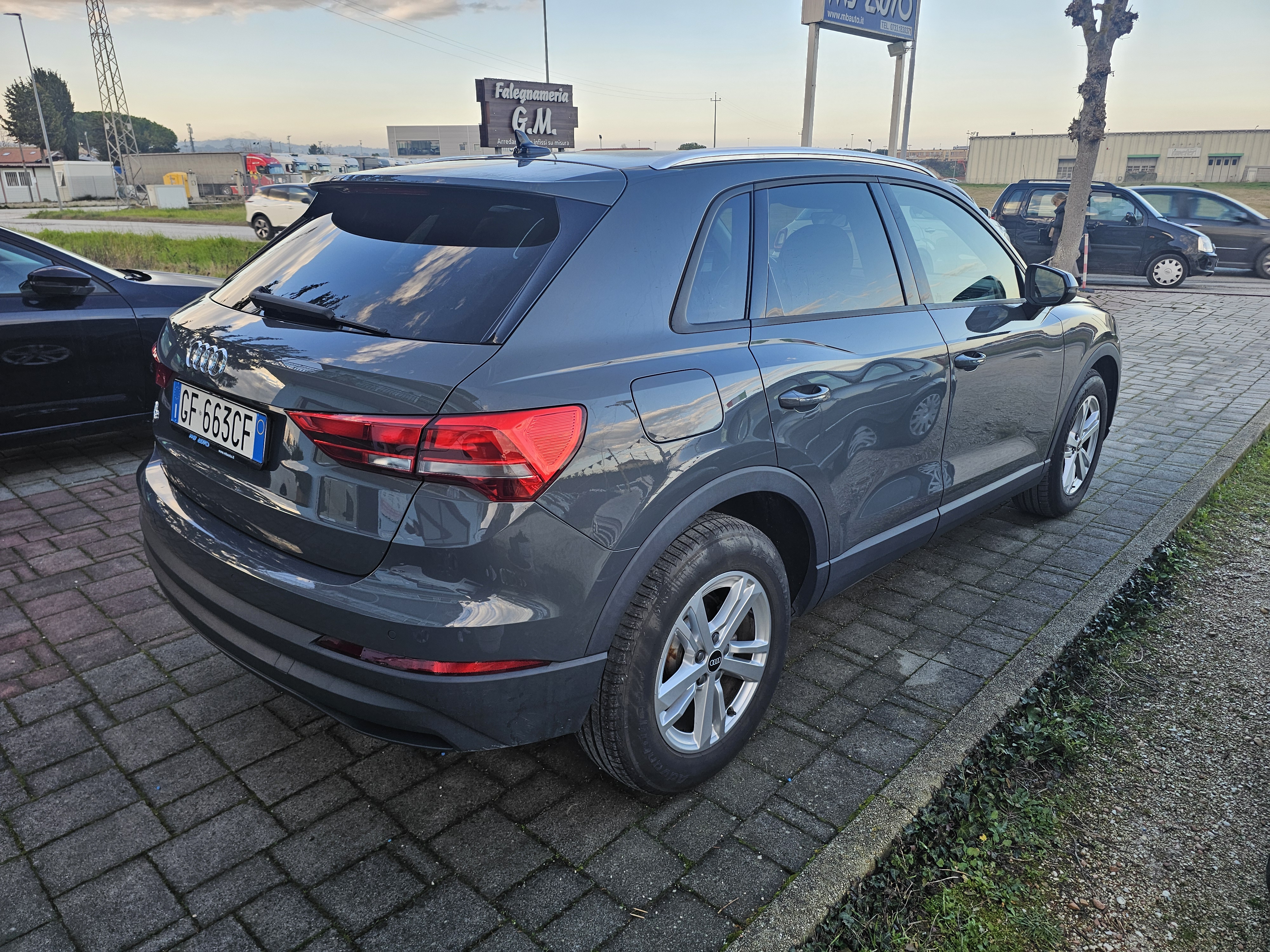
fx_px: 844
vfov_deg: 58.9
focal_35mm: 23
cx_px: 635
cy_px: 476
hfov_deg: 73.9
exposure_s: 1/180
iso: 32
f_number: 1.7
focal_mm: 6.3
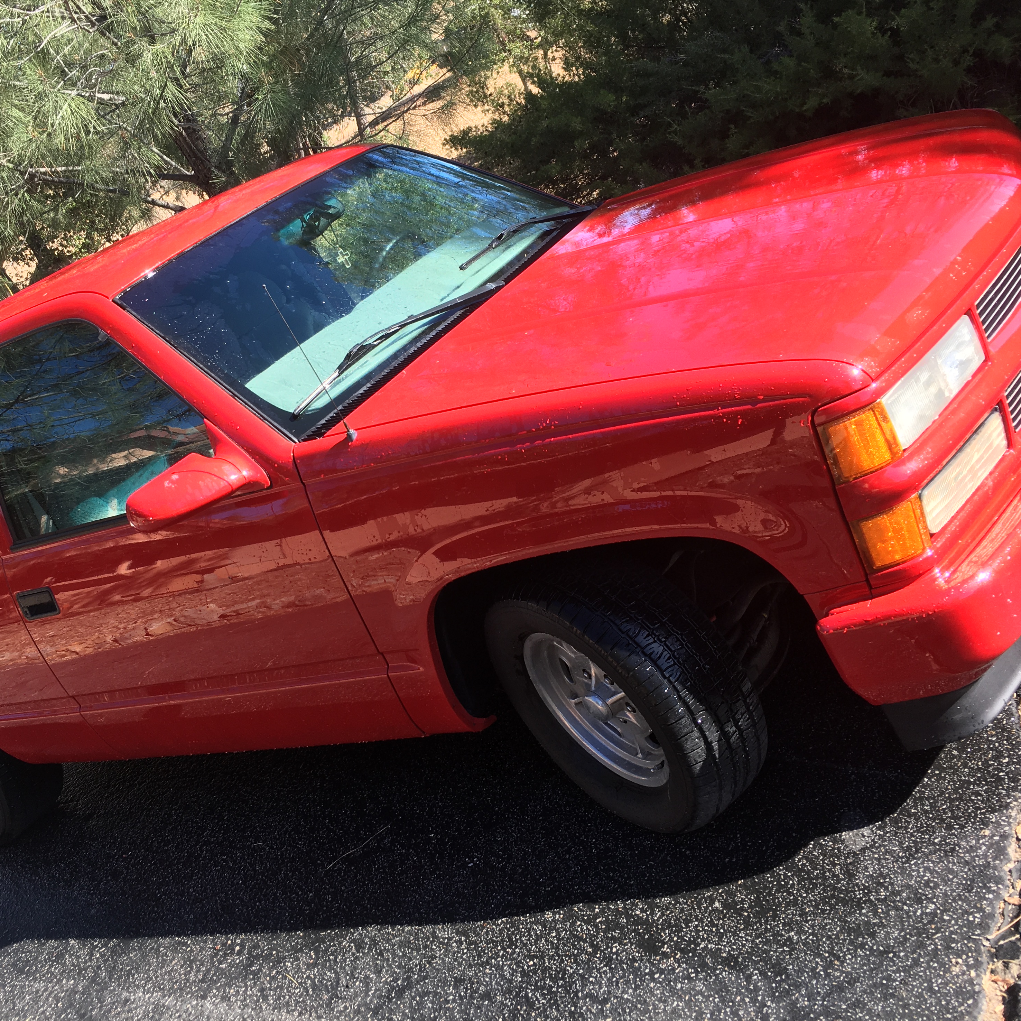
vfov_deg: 47.2
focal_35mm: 35
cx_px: 407
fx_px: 1168
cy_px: 500
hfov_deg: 46.9
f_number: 2.2
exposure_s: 1/300
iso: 25
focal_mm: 4.15
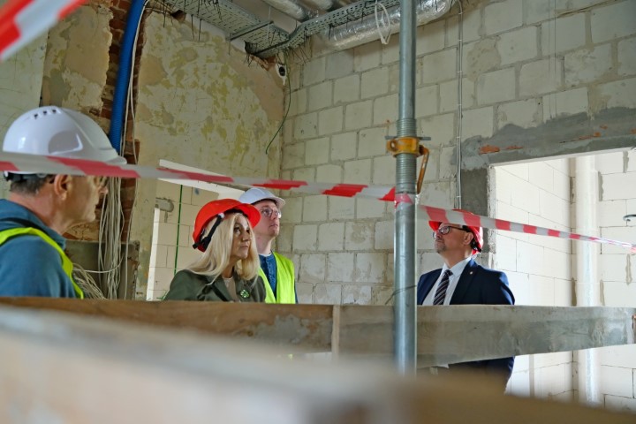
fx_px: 512
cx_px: 318
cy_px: 212
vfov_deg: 45.0
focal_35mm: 29
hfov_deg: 63.7
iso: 3200
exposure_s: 1/120
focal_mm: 19.3
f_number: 2.8
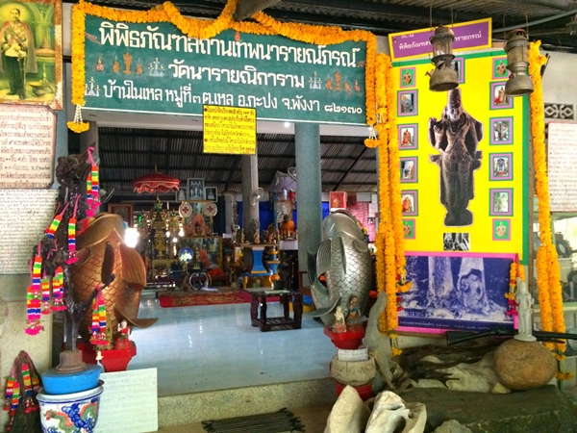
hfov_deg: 61.7
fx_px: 483
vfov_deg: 48.2
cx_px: 288
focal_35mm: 29
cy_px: 216
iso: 320
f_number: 2.2
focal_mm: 4.15
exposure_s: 1/30
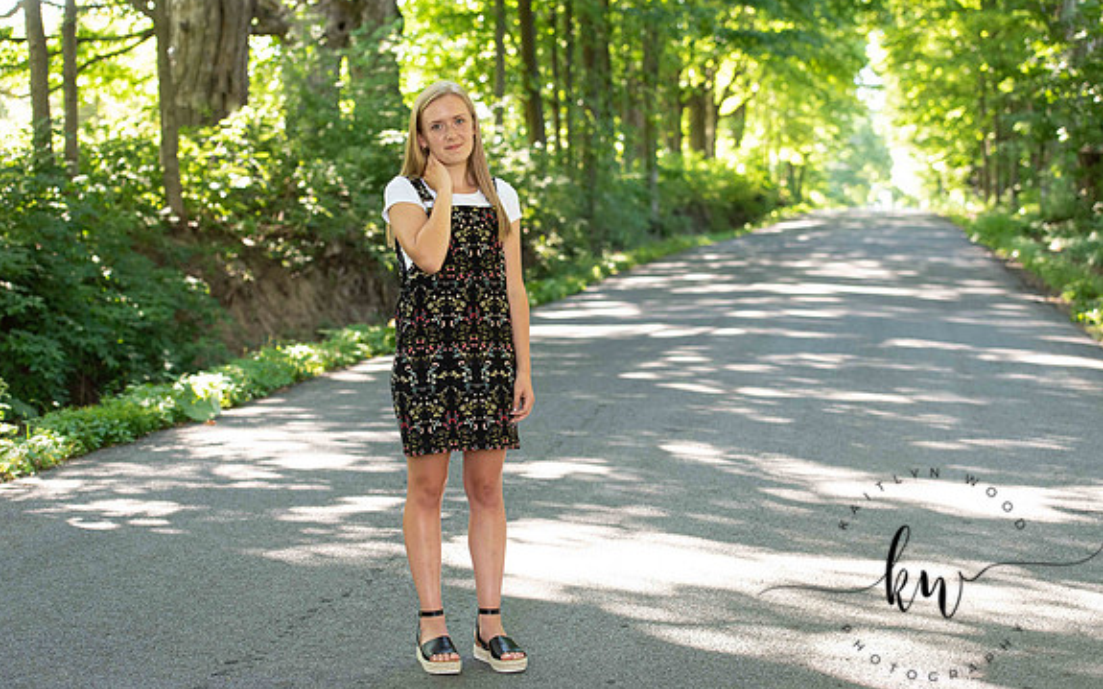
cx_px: 549
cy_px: 327
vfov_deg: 18.1
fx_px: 2164
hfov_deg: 28.6
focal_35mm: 72
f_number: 3.5
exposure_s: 1/200
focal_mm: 70
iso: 640
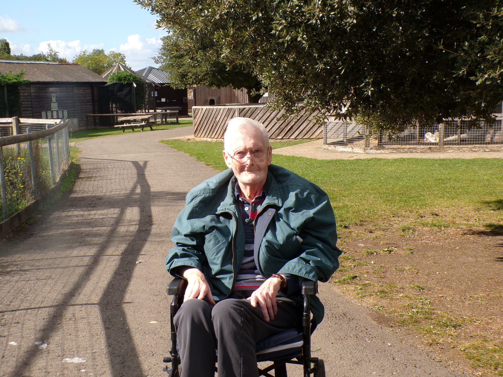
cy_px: 188
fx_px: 712
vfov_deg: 29.7
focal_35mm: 49
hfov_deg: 38.9
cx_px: 252
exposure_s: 1/250
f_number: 5.3
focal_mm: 8.7
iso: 100
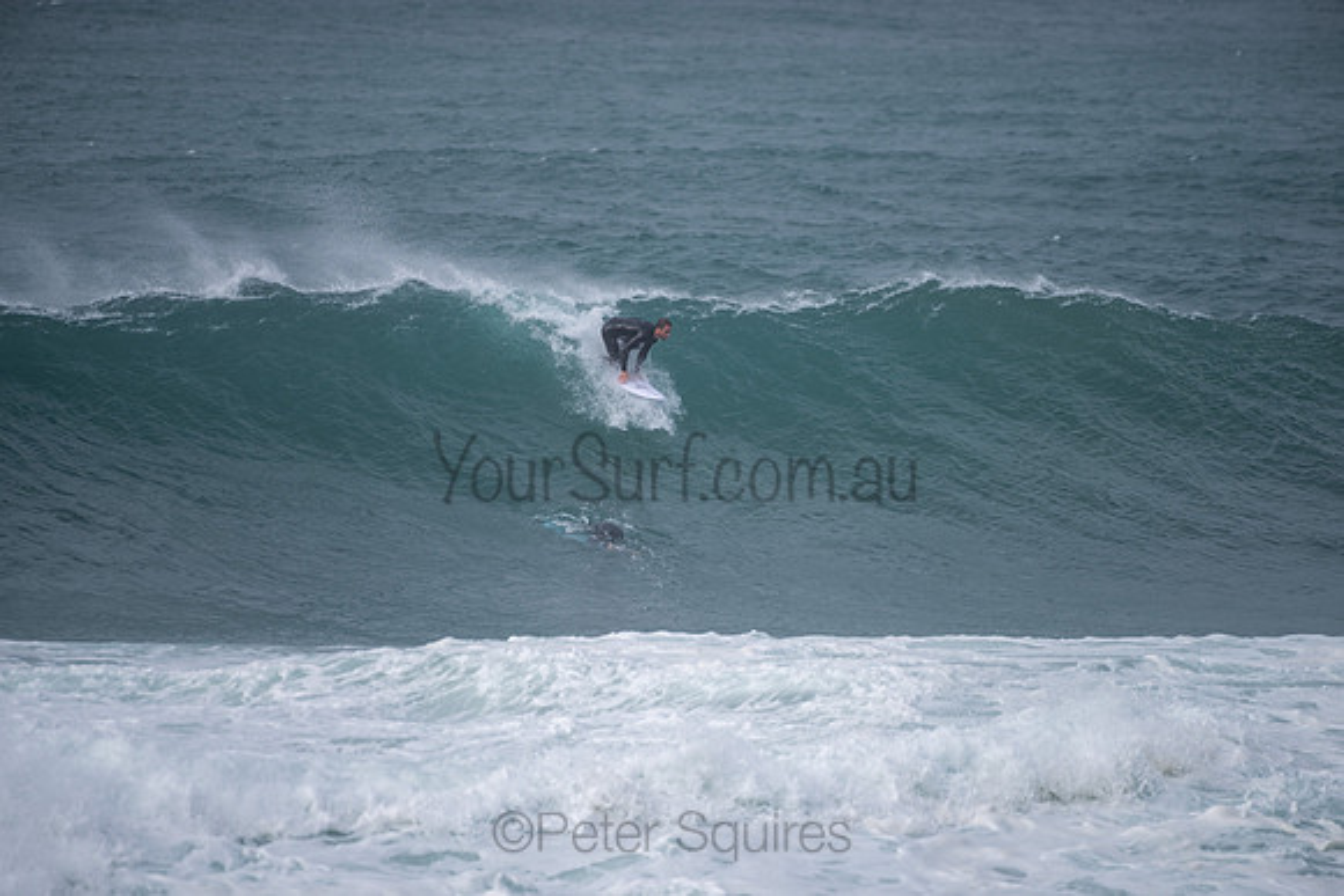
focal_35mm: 539
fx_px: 20111
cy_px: 448
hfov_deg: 3.8
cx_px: 672
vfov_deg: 2.6
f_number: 5.6
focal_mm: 500
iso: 80
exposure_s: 1/1000
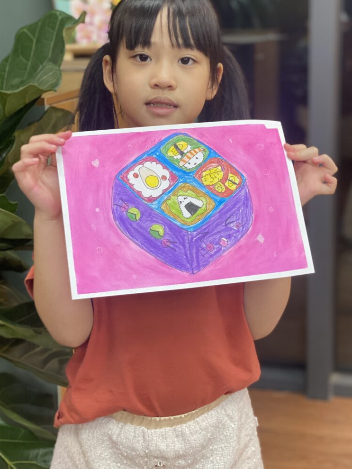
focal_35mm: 70
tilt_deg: -12.3
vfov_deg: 27.7
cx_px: 167
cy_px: 201
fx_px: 949
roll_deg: +1.1
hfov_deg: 21.0
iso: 160
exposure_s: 1/100
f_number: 2
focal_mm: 6
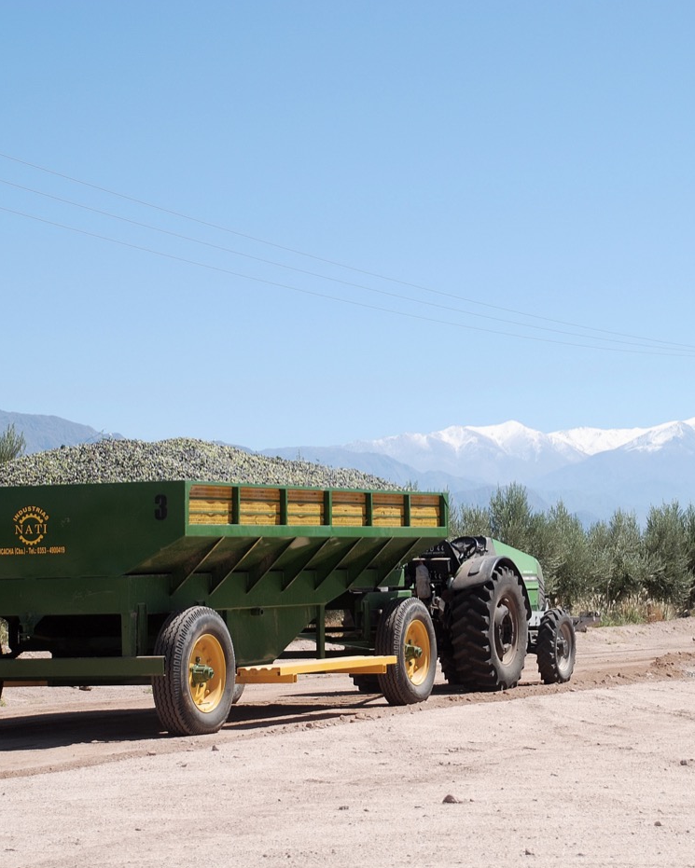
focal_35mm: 106
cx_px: 470
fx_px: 2725
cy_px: 435
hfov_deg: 14.5
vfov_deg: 18.1
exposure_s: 1/200
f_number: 7.1
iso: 100
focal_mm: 50
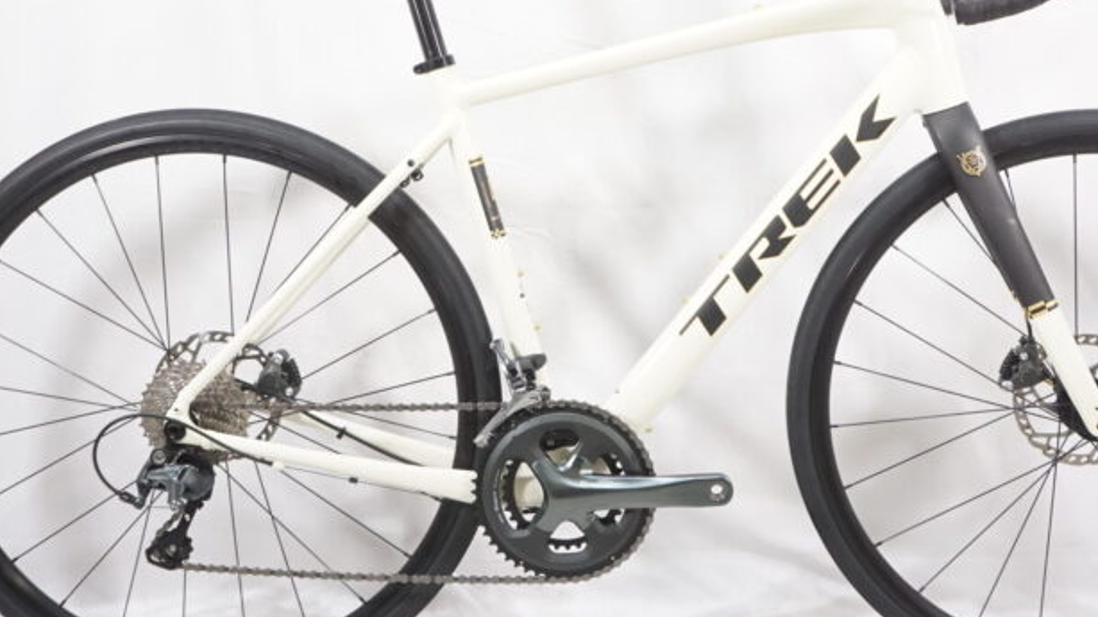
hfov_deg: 45.2
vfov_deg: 26.3
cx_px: 656
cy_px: 187
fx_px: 1310
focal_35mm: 45
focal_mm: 20
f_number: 5.6
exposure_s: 1/50
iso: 1600
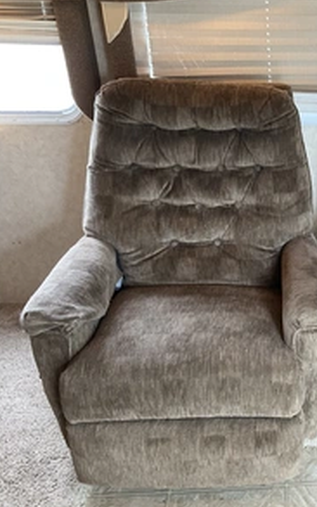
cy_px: 249
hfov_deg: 28.2
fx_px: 581
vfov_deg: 47.2
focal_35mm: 42
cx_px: 336
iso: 125
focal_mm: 3
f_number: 1.8
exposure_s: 1/60
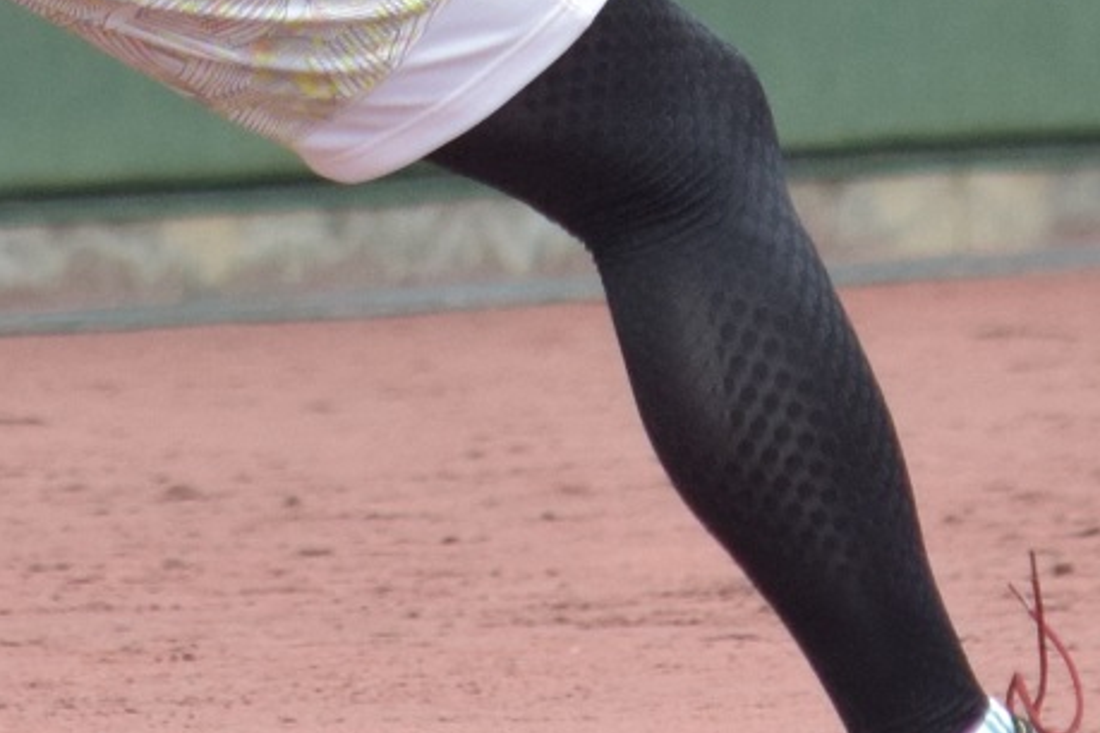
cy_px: -546
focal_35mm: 1273
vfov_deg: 1.1
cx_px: 240
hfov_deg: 1.6
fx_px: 38900
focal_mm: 195
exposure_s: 1/2000
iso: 1000
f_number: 5
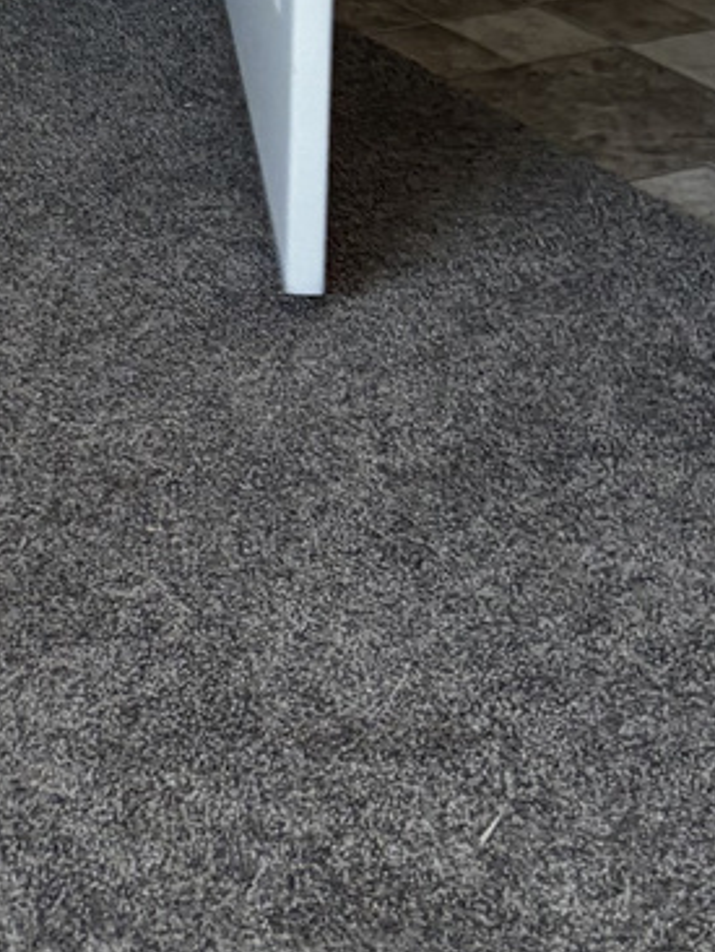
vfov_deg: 16.0
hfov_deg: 12.9
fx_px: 2998
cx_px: -372
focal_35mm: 109
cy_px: -616
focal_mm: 5.96
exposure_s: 1/70
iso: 125
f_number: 1.6
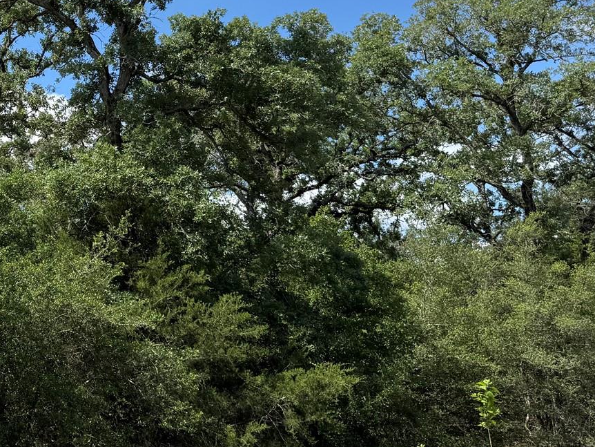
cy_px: 48
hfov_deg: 30.6
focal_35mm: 57
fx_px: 980
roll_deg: -0.9
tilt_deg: +19.1
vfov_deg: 24.9
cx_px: -38
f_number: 1.78
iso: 80
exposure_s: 1/3425
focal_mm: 6.76
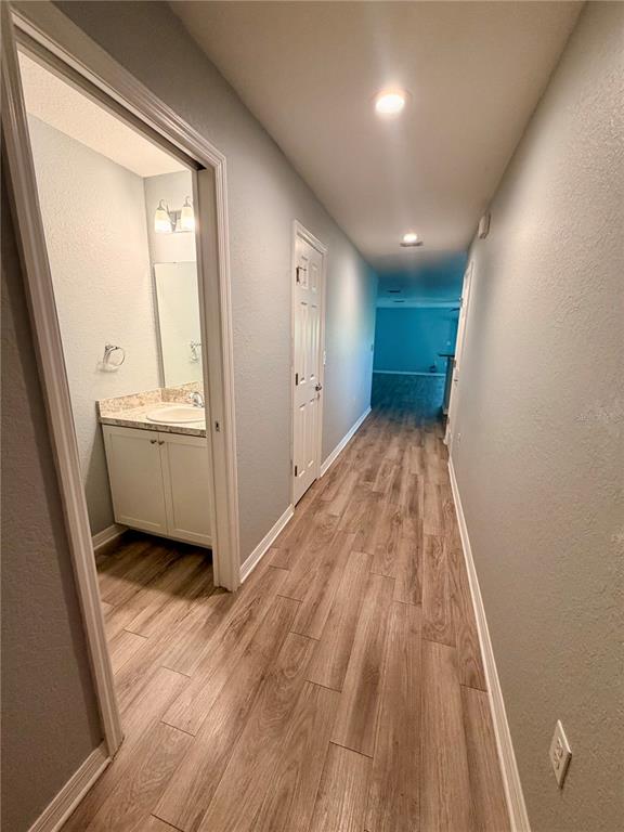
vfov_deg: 102.1
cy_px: 416
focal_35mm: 14
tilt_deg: -13.6
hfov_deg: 85.7
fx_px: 336
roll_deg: -1.2
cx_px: 312
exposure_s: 1/60
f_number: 2.2
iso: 200
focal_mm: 2.22
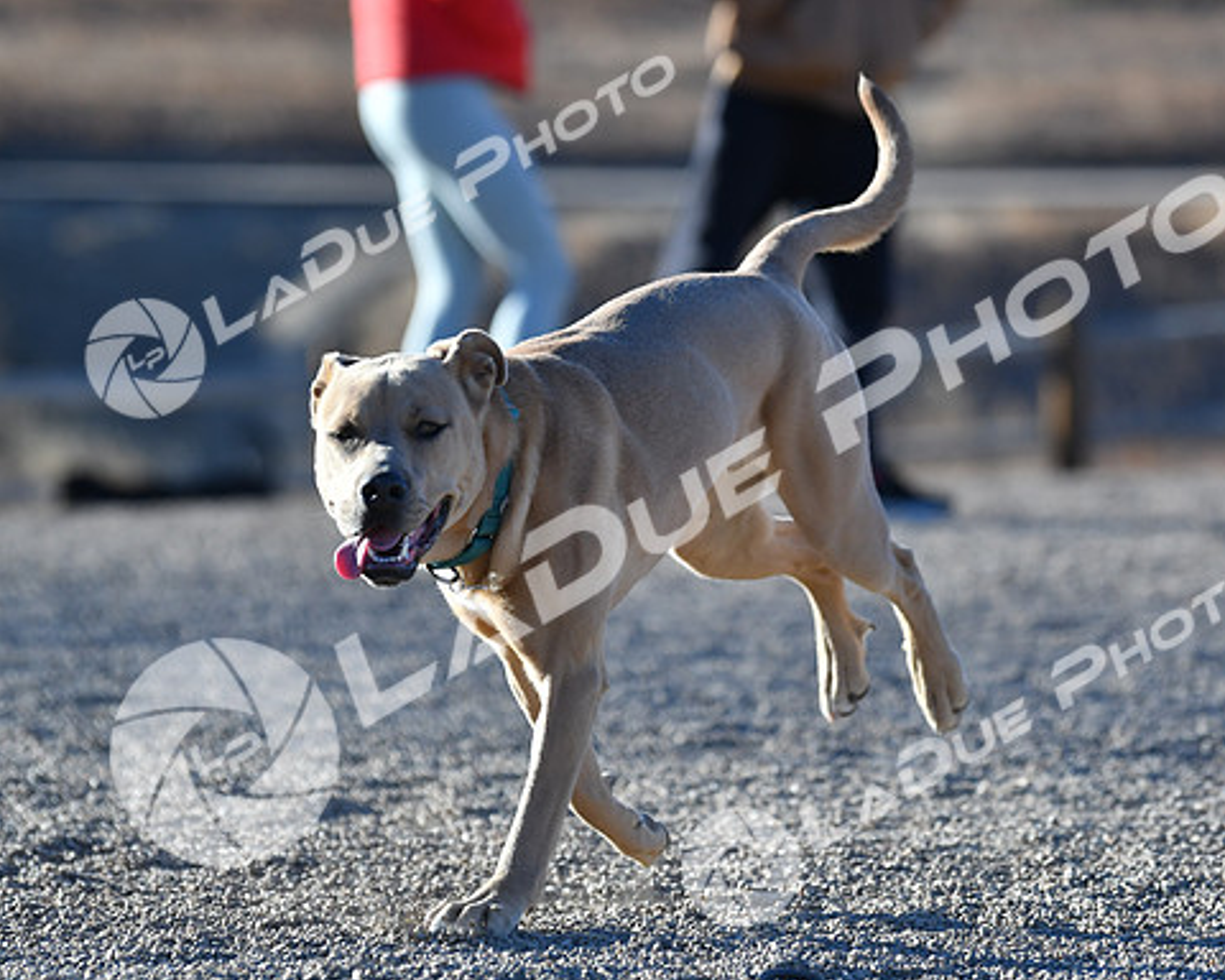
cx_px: 676
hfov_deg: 8.7
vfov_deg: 7.0
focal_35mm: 221
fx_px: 8012
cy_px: 491
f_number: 2.8
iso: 360
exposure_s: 1/4000
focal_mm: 130
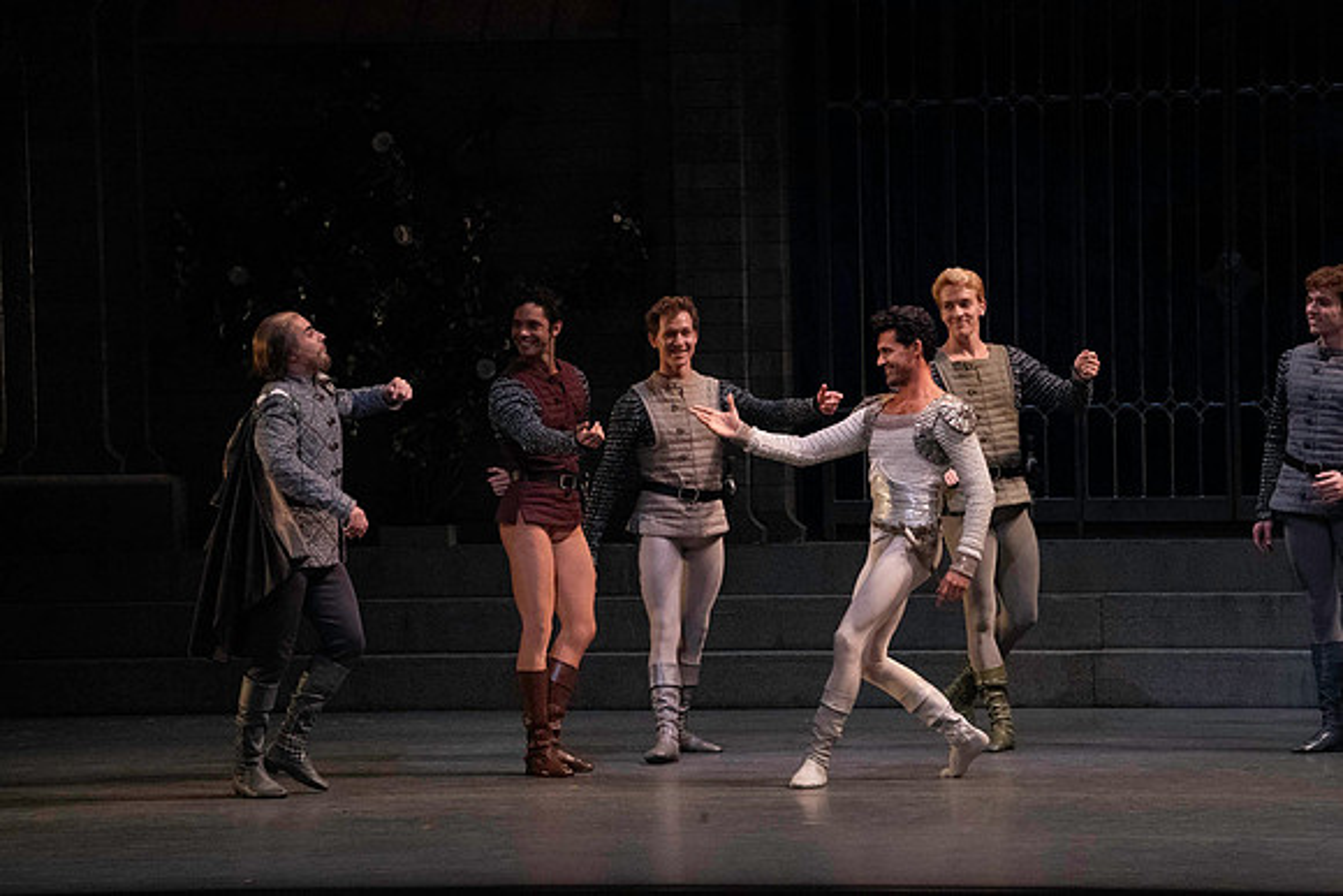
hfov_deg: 10.3
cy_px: 448
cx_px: 672
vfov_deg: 6.9
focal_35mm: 200
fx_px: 7463
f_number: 13
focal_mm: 200
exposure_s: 1/400
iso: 16000
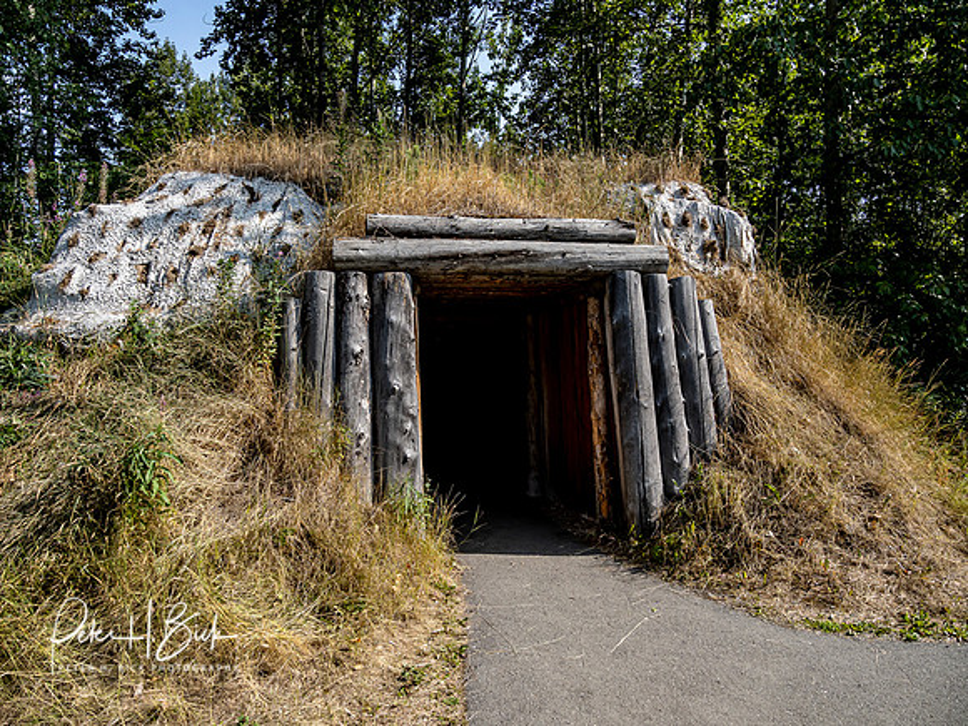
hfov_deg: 71.6
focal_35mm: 24
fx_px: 671
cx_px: 484
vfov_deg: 56.8
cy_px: 363
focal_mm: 12
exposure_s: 1/800
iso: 400
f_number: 5.6
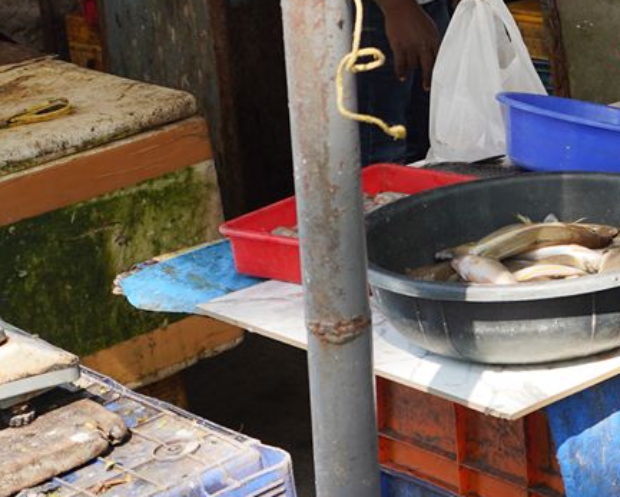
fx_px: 1910
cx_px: 1075
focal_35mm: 104
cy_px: 67
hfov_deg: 16.0
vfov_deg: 14.7
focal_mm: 24
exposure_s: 1/100
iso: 100
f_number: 4.5
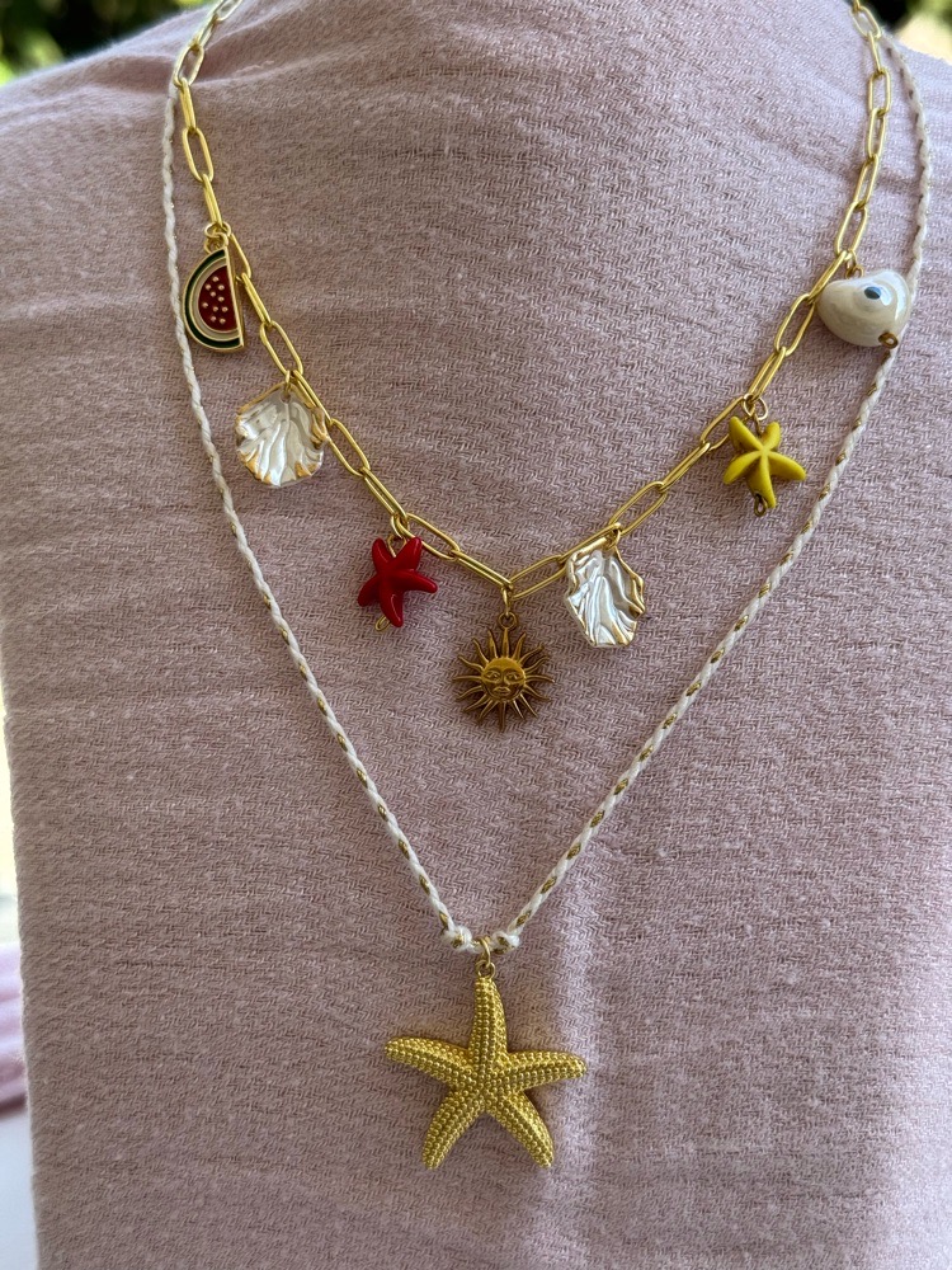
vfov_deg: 39.7
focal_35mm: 48
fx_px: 1760
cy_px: 635
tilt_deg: -10.9
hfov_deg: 30.3
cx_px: 476
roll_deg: -1.5
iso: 64
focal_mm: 6.76
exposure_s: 1/802
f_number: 1.78
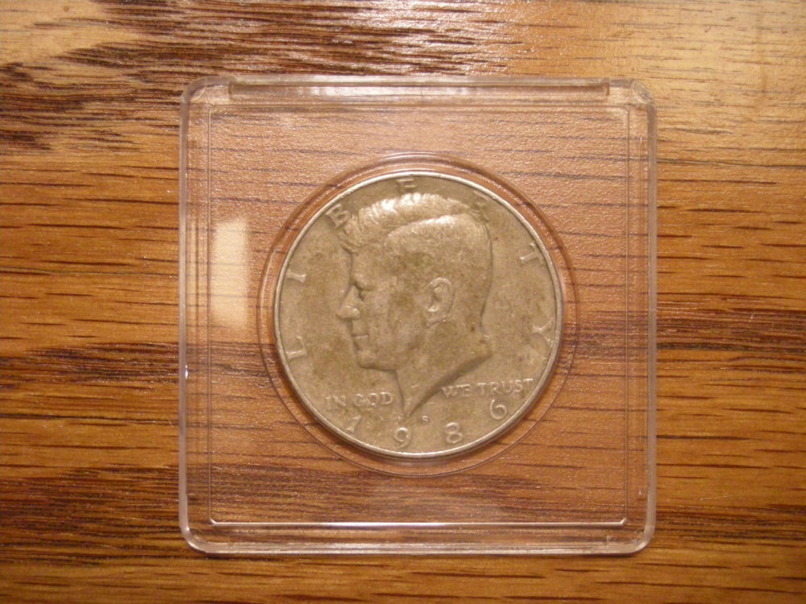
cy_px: 302
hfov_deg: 25.7
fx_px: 1770
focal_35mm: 76
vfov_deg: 19.4
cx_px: 403
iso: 400
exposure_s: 1/32.8
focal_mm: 12.3
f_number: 3.9
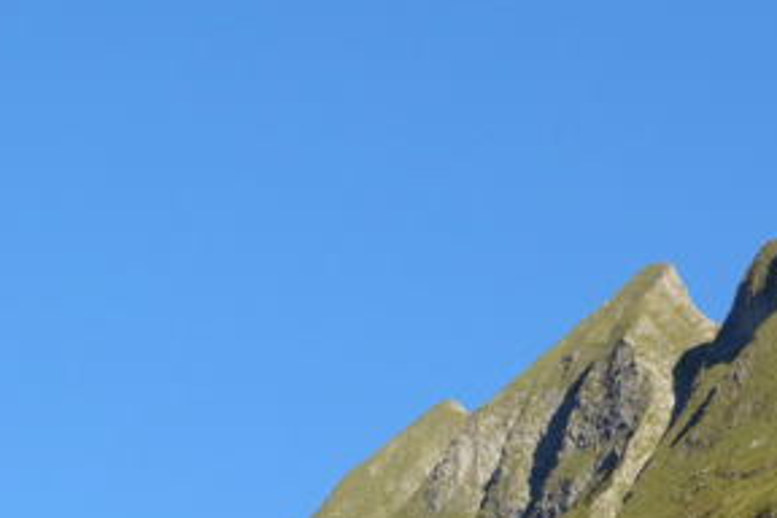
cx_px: -111
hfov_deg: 8.8
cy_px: 657
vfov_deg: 5.9
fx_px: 4985
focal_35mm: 231
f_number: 5.6
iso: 125
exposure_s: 1/320
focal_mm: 24.11
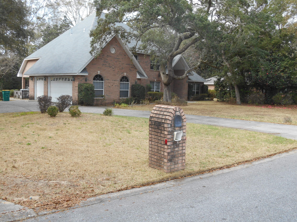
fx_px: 300
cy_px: 111
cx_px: 148
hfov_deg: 52.6
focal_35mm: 35
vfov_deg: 40.7
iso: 80
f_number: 3.7
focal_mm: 6.3
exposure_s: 1/160
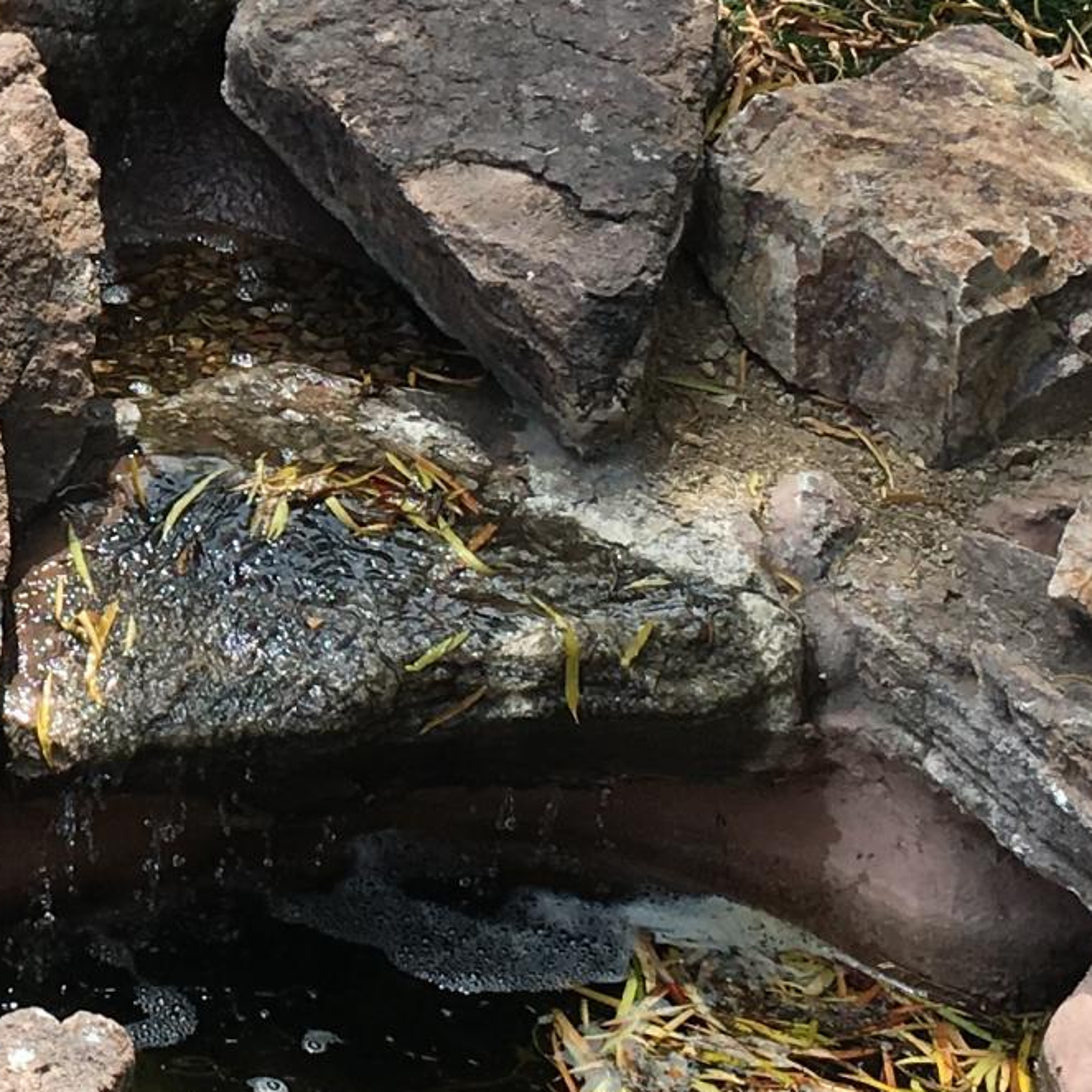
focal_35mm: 116
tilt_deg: -22.0
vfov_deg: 14.7
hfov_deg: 14.5
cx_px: -268
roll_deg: -1.0
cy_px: -100
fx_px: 4140
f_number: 2.2
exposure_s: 1/641
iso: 25
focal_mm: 4.15
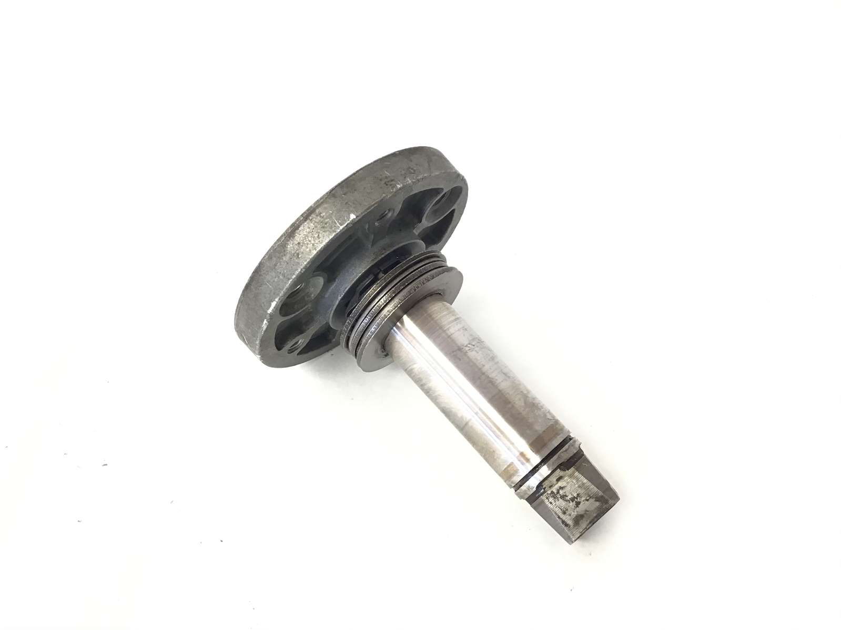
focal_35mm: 31
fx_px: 753
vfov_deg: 45.4
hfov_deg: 58.4
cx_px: 420
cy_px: 315
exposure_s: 1/30
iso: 40
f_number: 2.4
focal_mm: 3.3
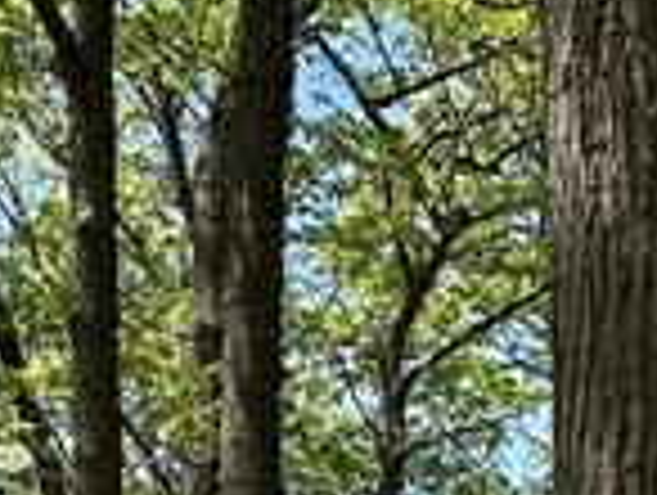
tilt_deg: +0.4
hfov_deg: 19.5
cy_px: 900
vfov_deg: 13.5
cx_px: 626
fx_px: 1863
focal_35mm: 98
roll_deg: -2.1
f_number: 2.2
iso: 40
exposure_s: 1/997
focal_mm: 2.22
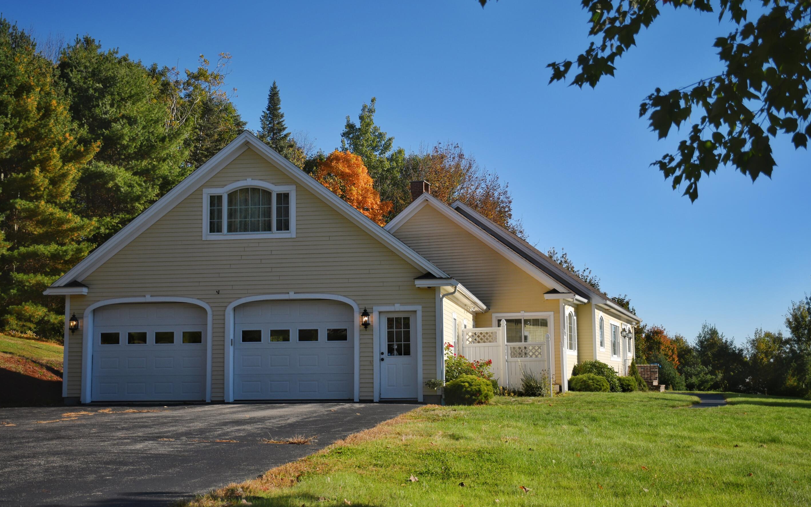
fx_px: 950
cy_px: 266
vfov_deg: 29.9
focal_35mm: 43
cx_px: 401
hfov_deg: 46.2
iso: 100
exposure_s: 1/1600
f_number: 4
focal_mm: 27
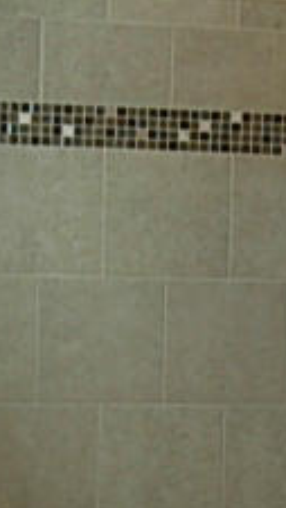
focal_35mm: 111
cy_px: 429
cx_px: 405
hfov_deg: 10.6
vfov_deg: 19.0
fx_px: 1498
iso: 50
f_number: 2.7
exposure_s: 1/32.9
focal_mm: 7.5
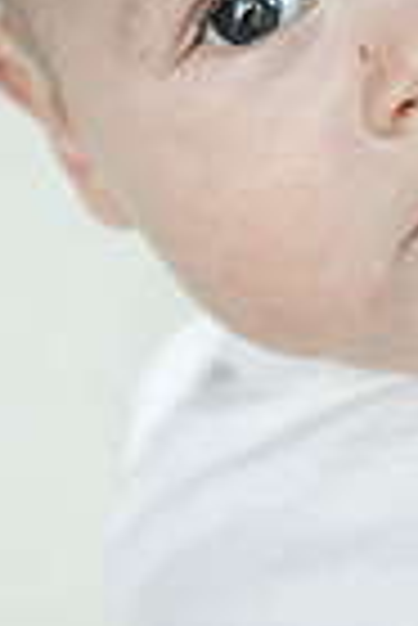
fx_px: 3926
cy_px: -23
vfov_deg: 9.0
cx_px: 562
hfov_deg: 6.0
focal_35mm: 226
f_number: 3.5
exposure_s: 1/250
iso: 800
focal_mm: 70
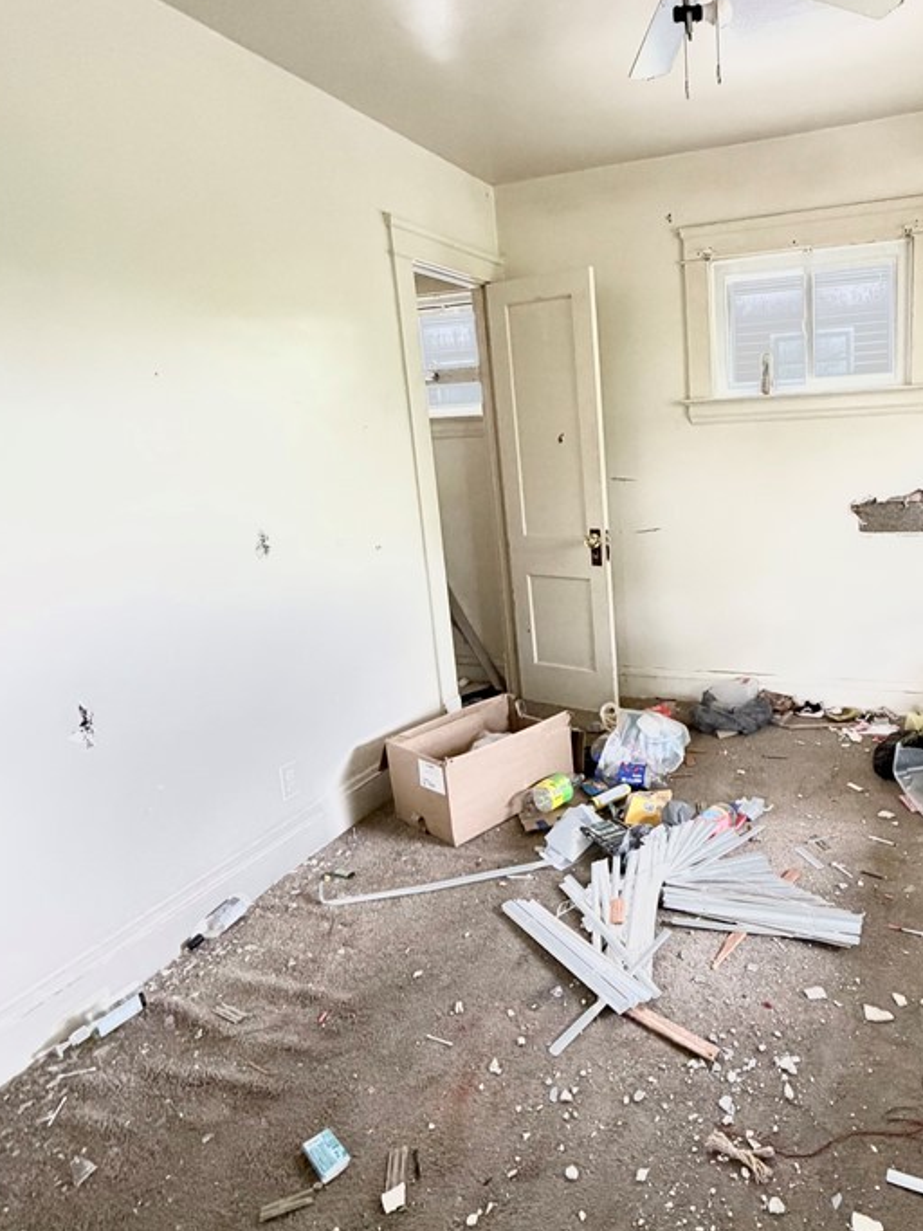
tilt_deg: -10.8
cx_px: 671
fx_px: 747
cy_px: 577
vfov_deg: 78.9
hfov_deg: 60.6
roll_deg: +2.1
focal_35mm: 21
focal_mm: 2.22
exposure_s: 1/80
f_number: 2.2
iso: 320
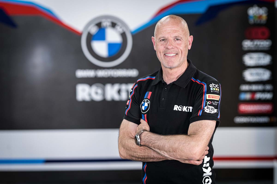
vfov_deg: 13.0
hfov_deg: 19.5
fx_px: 808
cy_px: 92
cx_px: 138
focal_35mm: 105
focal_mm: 105
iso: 800
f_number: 2.2
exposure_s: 1/125
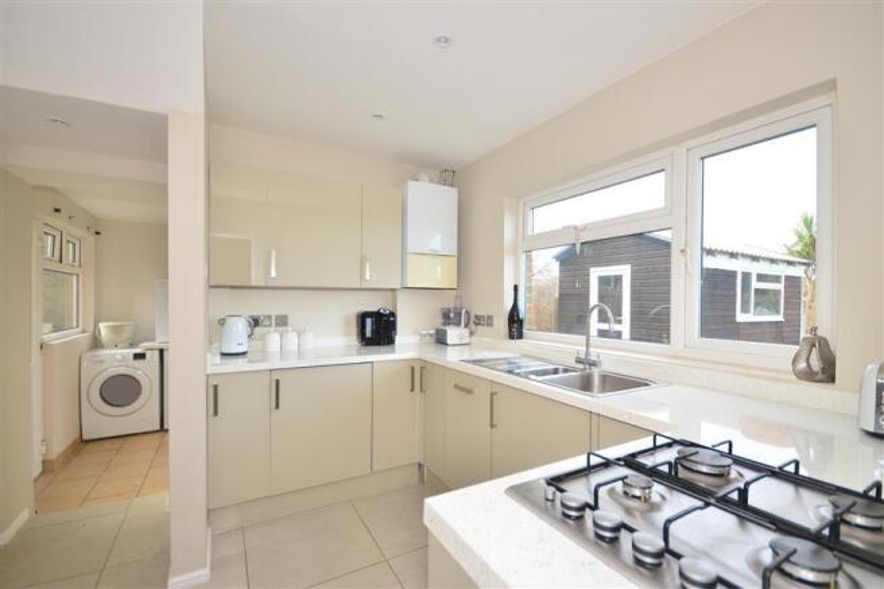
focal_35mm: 15
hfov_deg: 100.4
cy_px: 294
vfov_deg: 77.3
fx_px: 368
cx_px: 442
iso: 200
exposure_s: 1/15
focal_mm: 10
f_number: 5
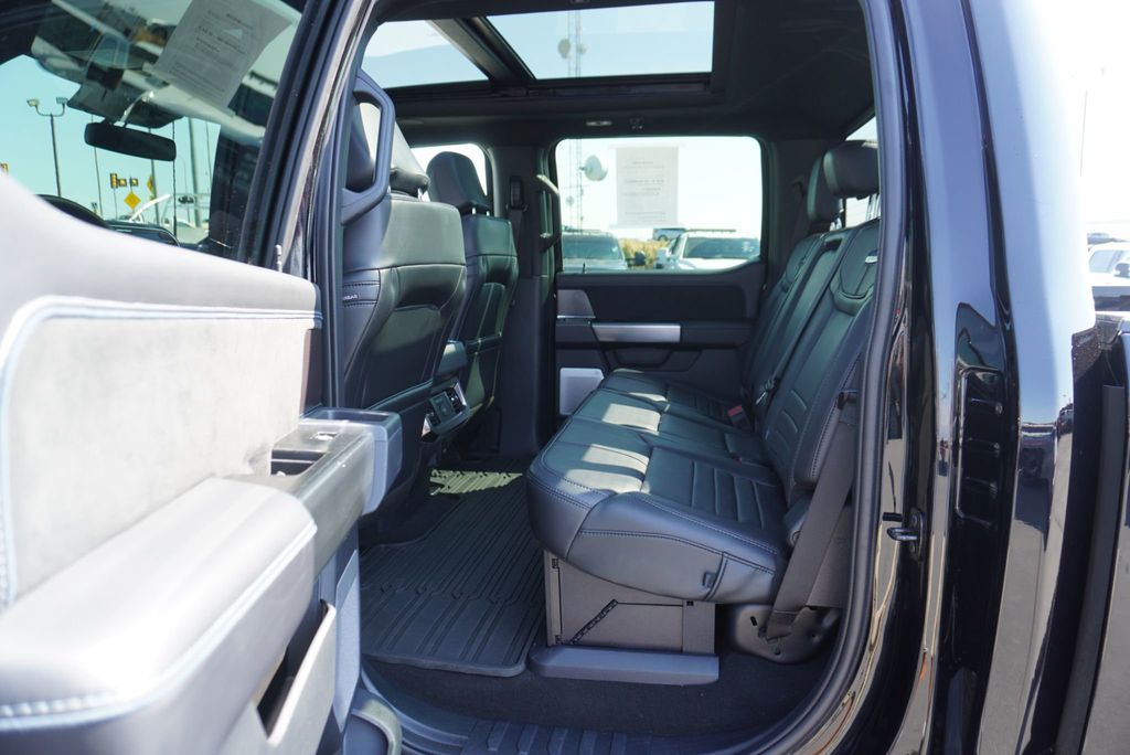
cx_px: 565
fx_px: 754
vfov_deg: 53.2
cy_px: 378
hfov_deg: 73.7
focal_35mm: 24
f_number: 4
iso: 100
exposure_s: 1/60
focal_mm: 16
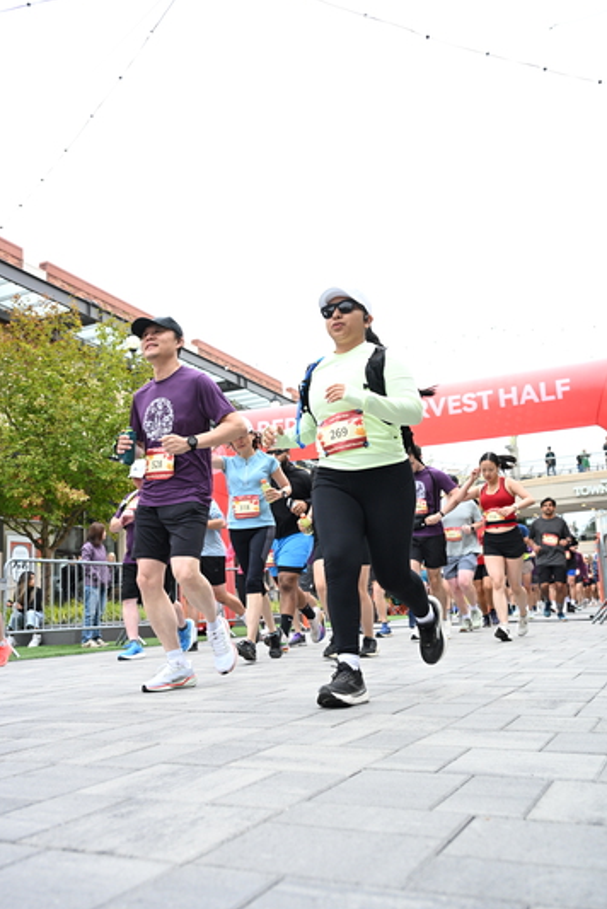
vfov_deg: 58.7
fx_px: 808
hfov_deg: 41.2
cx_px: 296
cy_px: 460
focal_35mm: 32
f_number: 4
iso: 2000
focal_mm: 31
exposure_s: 1/640
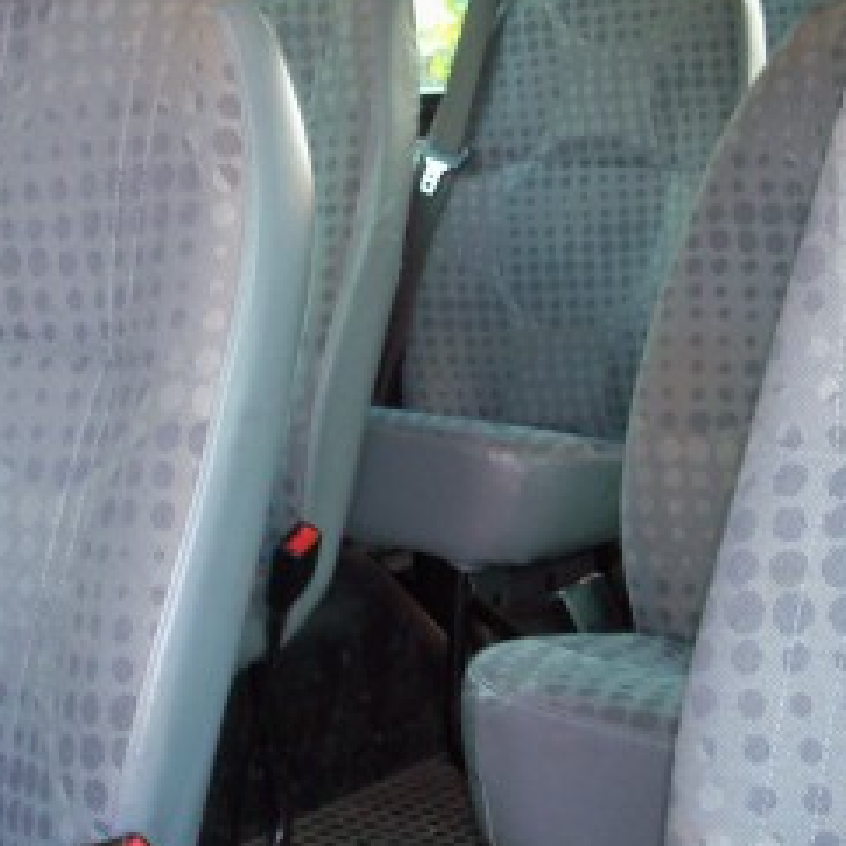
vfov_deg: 19.7
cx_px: 315
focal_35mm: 88
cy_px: 304
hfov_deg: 19.7
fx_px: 2433
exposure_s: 1/40
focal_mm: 8.3
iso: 125
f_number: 3.2
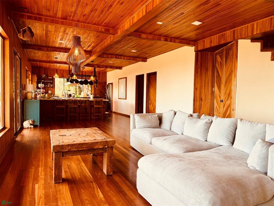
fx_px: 190
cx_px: 137
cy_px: 103
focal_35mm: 24
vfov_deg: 56.8
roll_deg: +0.7
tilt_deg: -2.1
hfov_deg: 71.6
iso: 100
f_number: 1.78
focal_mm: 6.76
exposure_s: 1/121
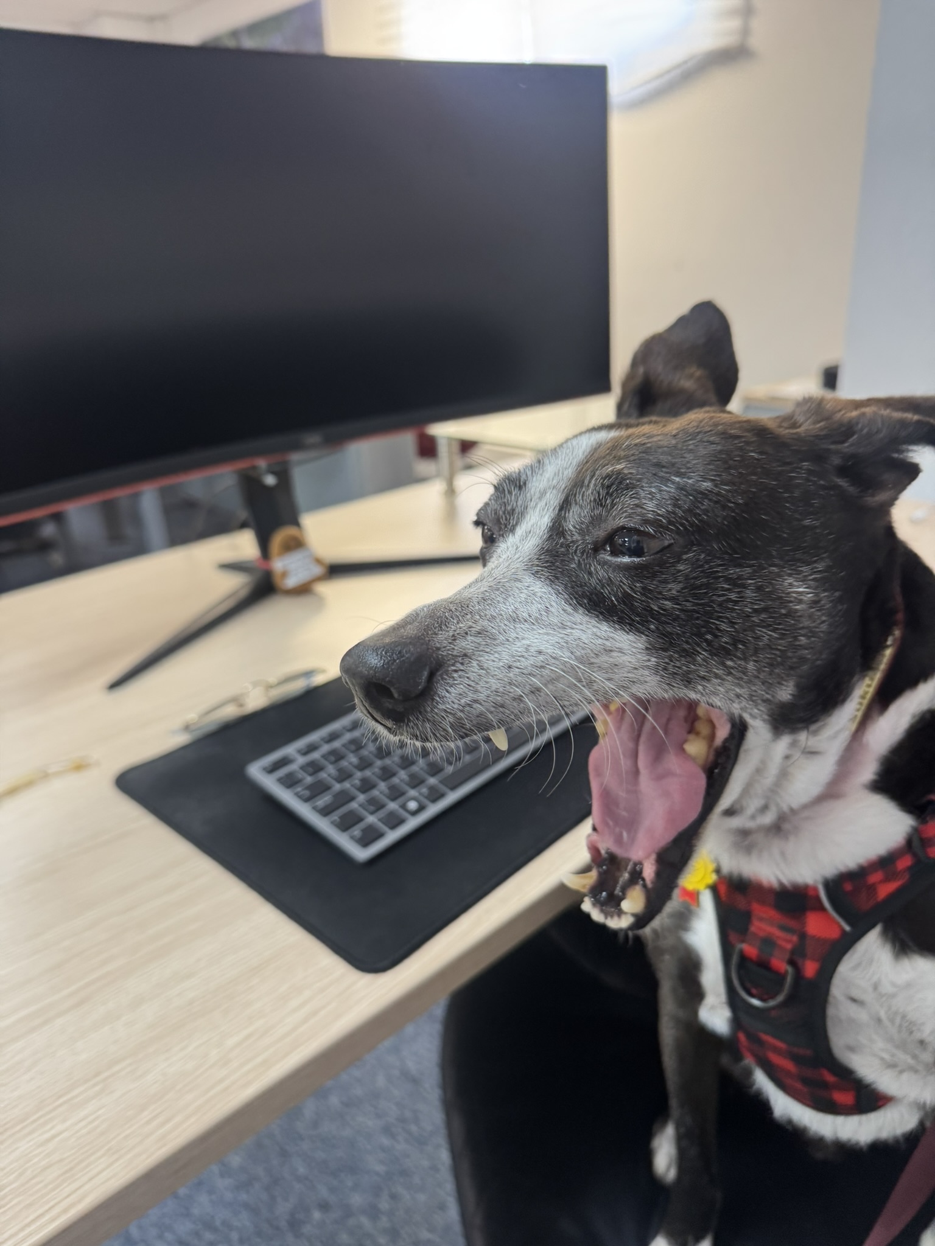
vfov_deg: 71.6
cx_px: 468
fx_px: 864
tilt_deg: -23.4
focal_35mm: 24
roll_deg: +1.7
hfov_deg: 56.8
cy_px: 623
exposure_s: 1/50
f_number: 1.78
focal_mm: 6.76
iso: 200
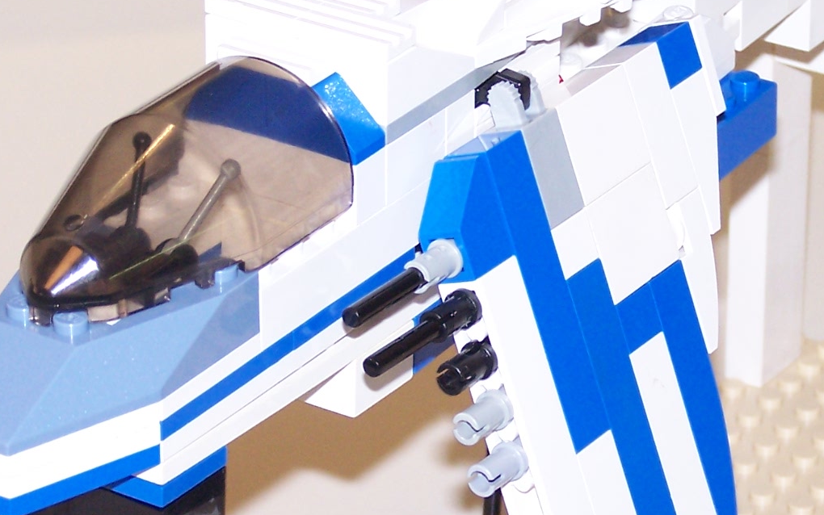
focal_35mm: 200
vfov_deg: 6.6
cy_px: 375
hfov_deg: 10.5
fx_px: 4492
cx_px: 532
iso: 140
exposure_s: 1/90
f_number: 3.2
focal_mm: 15.6
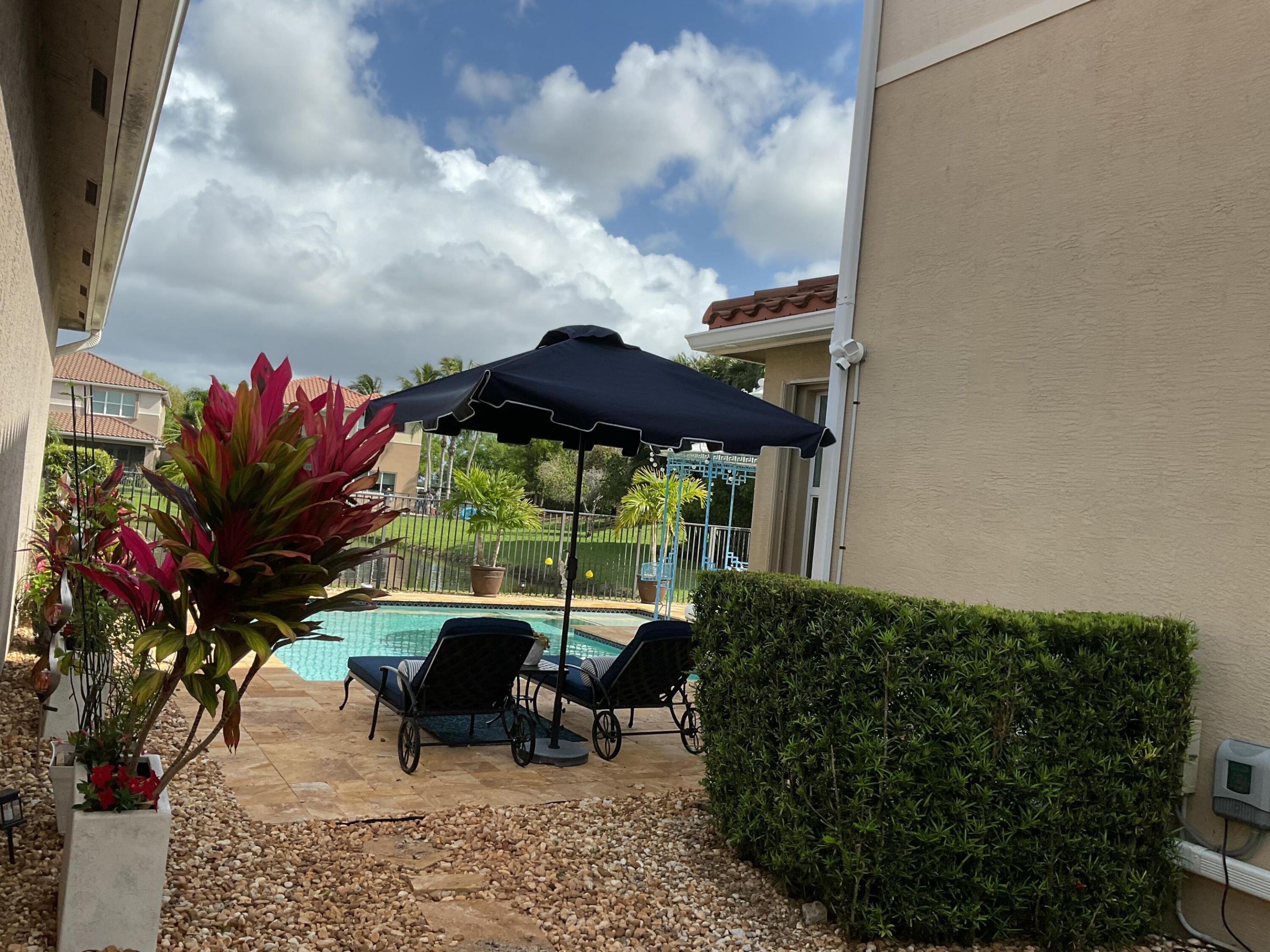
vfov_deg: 48.2
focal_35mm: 29
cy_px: 476
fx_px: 1064
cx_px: 635
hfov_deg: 61.7
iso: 16
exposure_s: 1/1786
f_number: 1.8
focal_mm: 3
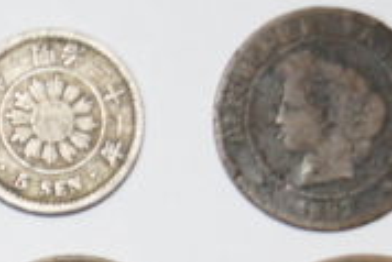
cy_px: 437
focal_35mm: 278
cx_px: -57
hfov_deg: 7.4
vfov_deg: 4.9
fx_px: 3026
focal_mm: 55
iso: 250
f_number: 5.6
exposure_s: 1/80
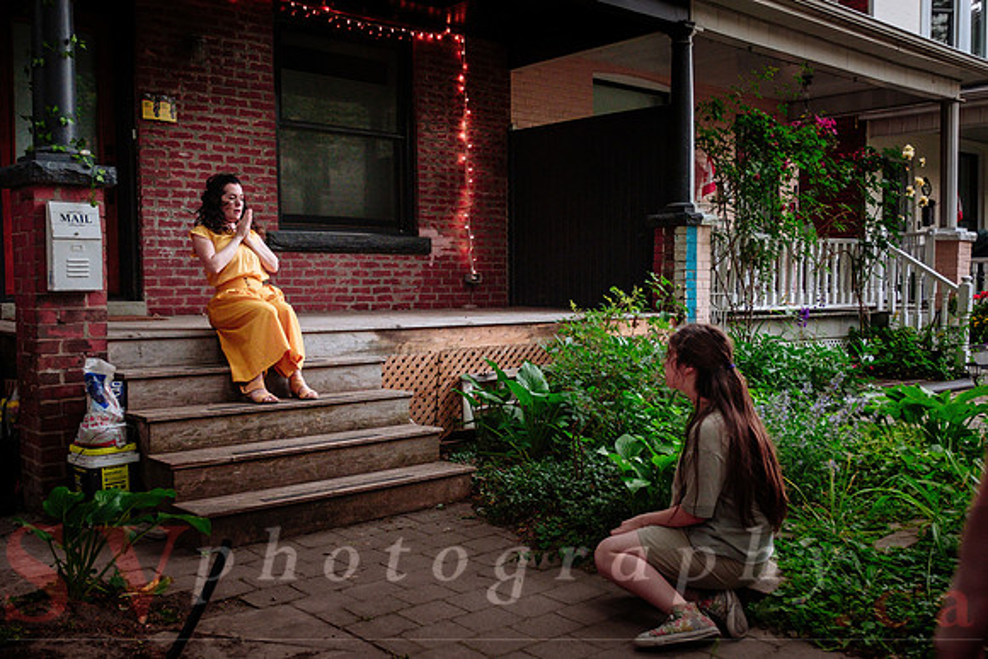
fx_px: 918
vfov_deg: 39.5
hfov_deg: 56.5
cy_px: 348
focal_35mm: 33
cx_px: 460
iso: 1600
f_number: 2.8
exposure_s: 1/250
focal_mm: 20.6
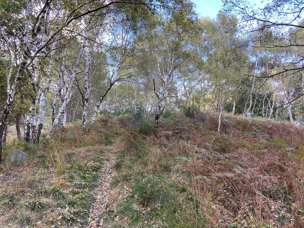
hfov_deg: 67.3
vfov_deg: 53.1
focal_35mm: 26
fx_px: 228
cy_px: 114
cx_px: 152
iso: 50
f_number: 1.8
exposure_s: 1/121
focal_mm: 4.25
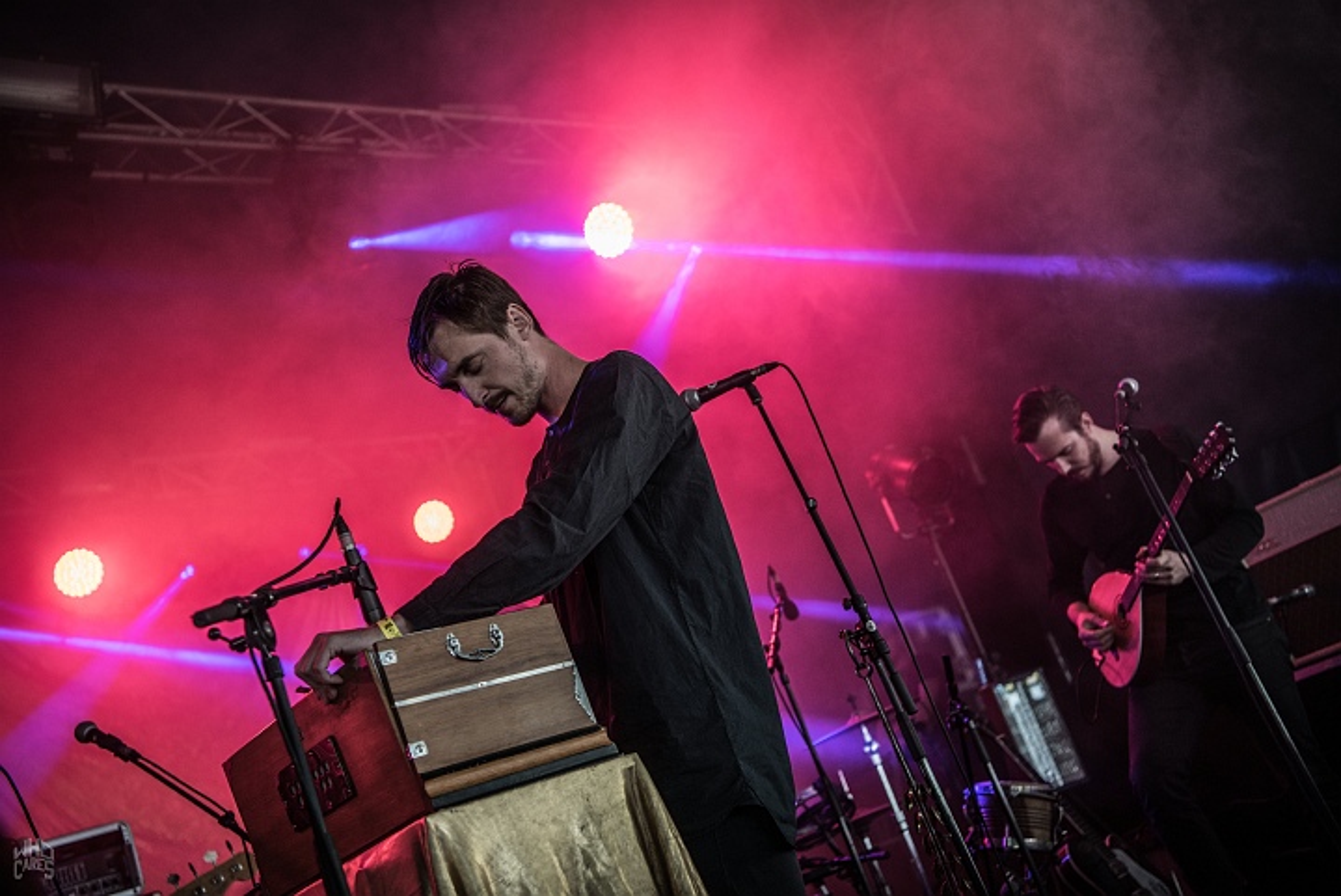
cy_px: 448
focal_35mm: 44
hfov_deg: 44.5
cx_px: 670
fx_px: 1640
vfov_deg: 30.6
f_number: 2.8
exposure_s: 1/125
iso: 800
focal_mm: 44
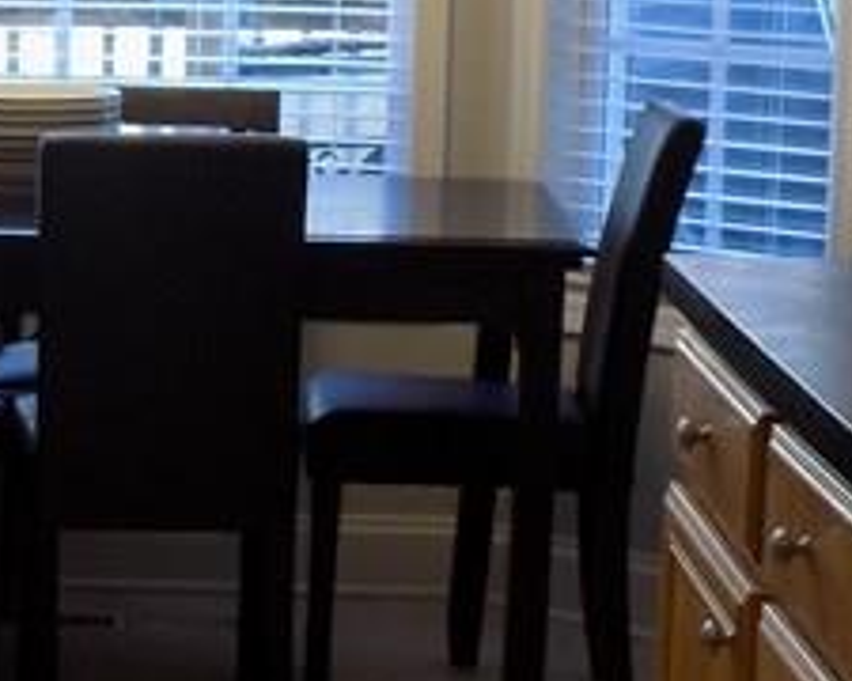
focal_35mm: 133
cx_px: 34
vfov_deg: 11.6
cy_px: 333
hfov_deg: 14.3
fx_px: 3354
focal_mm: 5.3
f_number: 3.3
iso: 100
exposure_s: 1/30
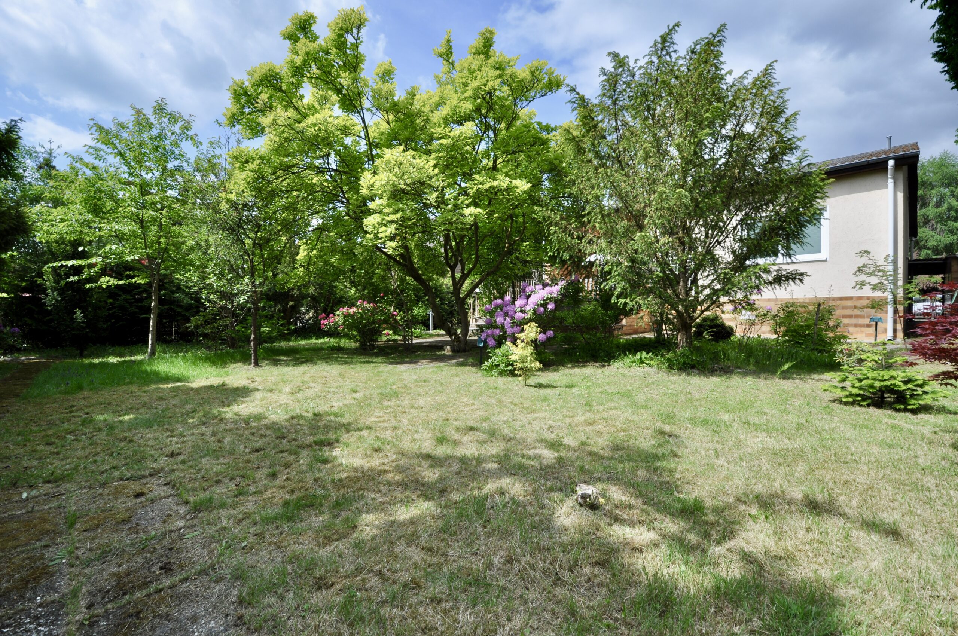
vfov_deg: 77.2
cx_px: 479
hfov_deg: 100.5
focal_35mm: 15
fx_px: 399
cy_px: 318
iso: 200
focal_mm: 10
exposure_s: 1/320
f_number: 9
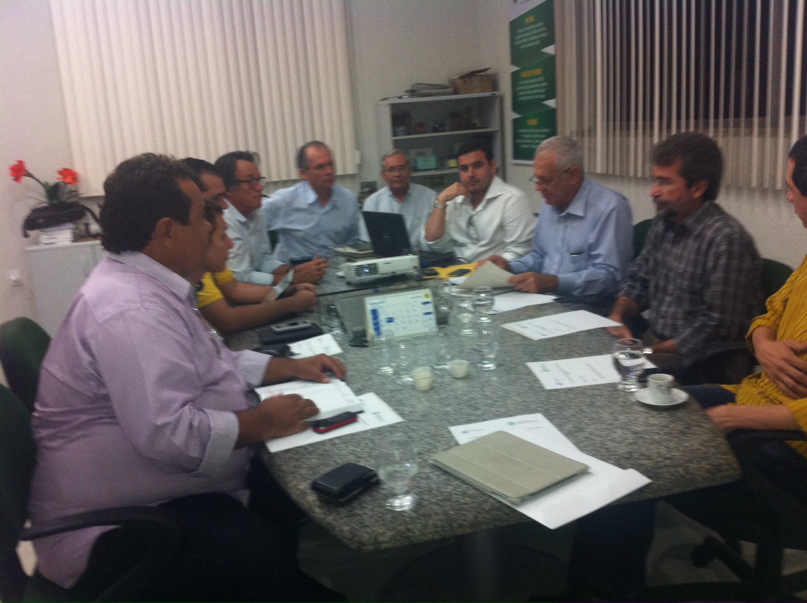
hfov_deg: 52.7
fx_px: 815
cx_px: 404
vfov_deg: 40.6
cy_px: 302
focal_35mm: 35
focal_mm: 3.85
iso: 160
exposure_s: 1/15
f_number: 2.8
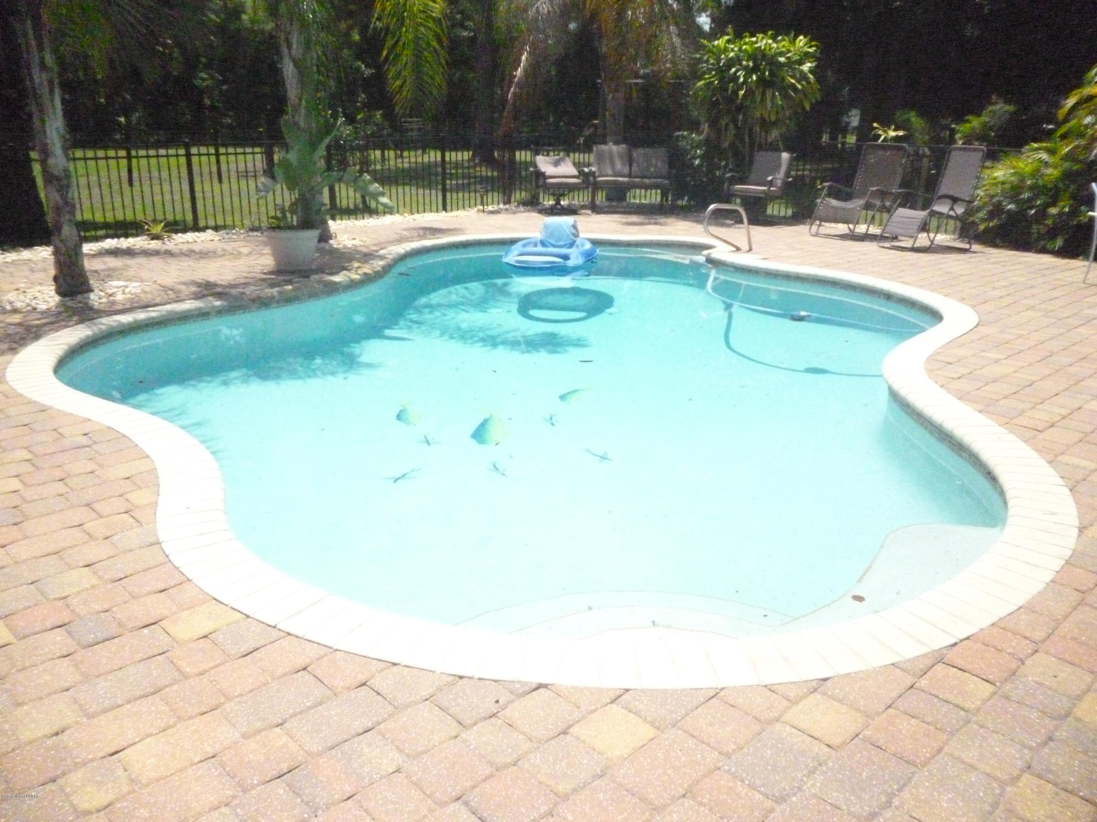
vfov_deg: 49.7
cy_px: 411
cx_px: 548
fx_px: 887
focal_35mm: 28
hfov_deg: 63.4
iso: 1600
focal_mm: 5
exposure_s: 1/1600
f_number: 9
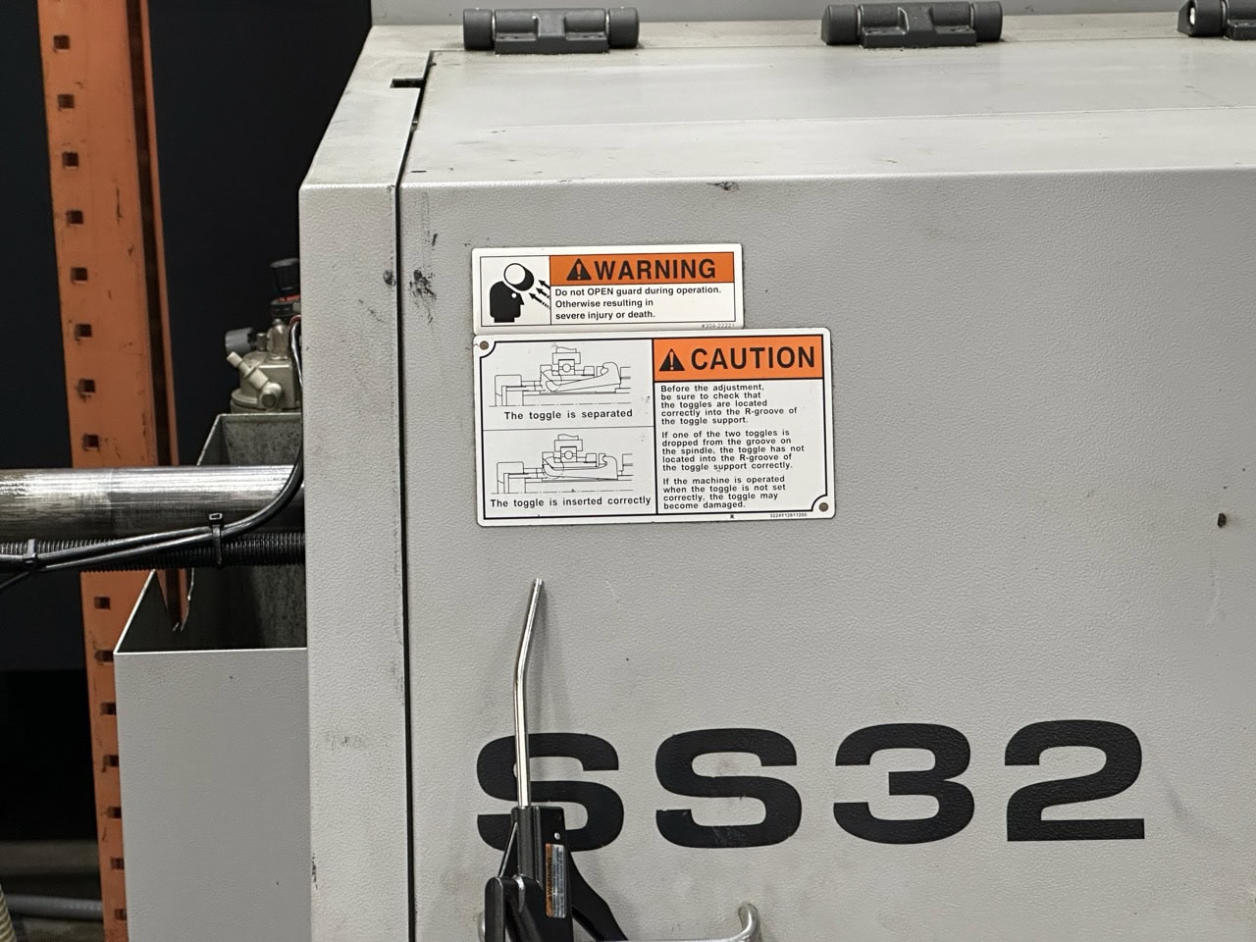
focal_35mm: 77
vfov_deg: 19.1
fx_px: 2794
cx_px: 628
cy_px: 471
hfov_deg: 25.3
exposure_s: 1/60
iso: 400
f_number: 2.8
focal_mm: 9
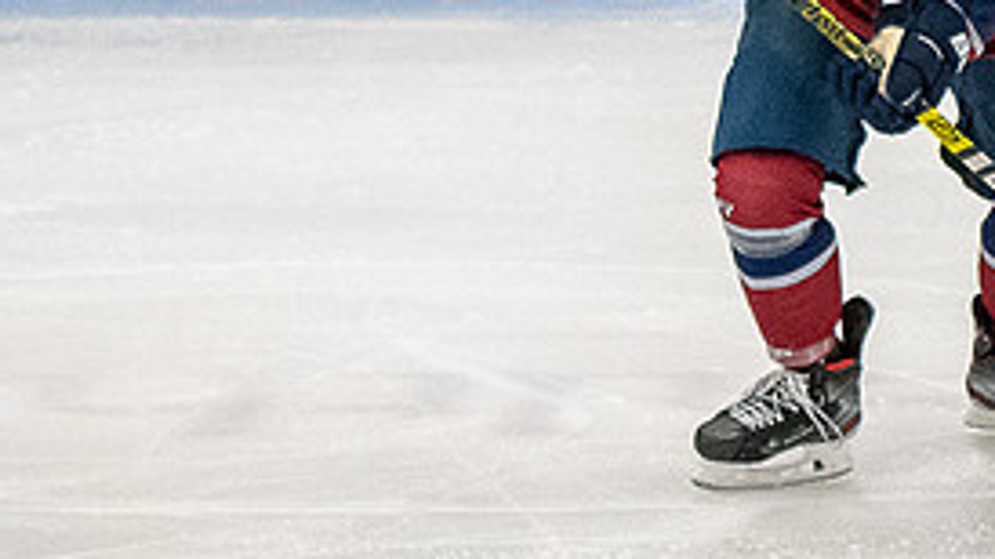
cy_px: 143
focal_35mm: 462
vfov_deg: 2.6
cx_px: 944
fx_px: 12187
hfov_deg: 4.7
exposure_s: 1/800
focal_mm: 70
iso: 2000
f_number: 3.2
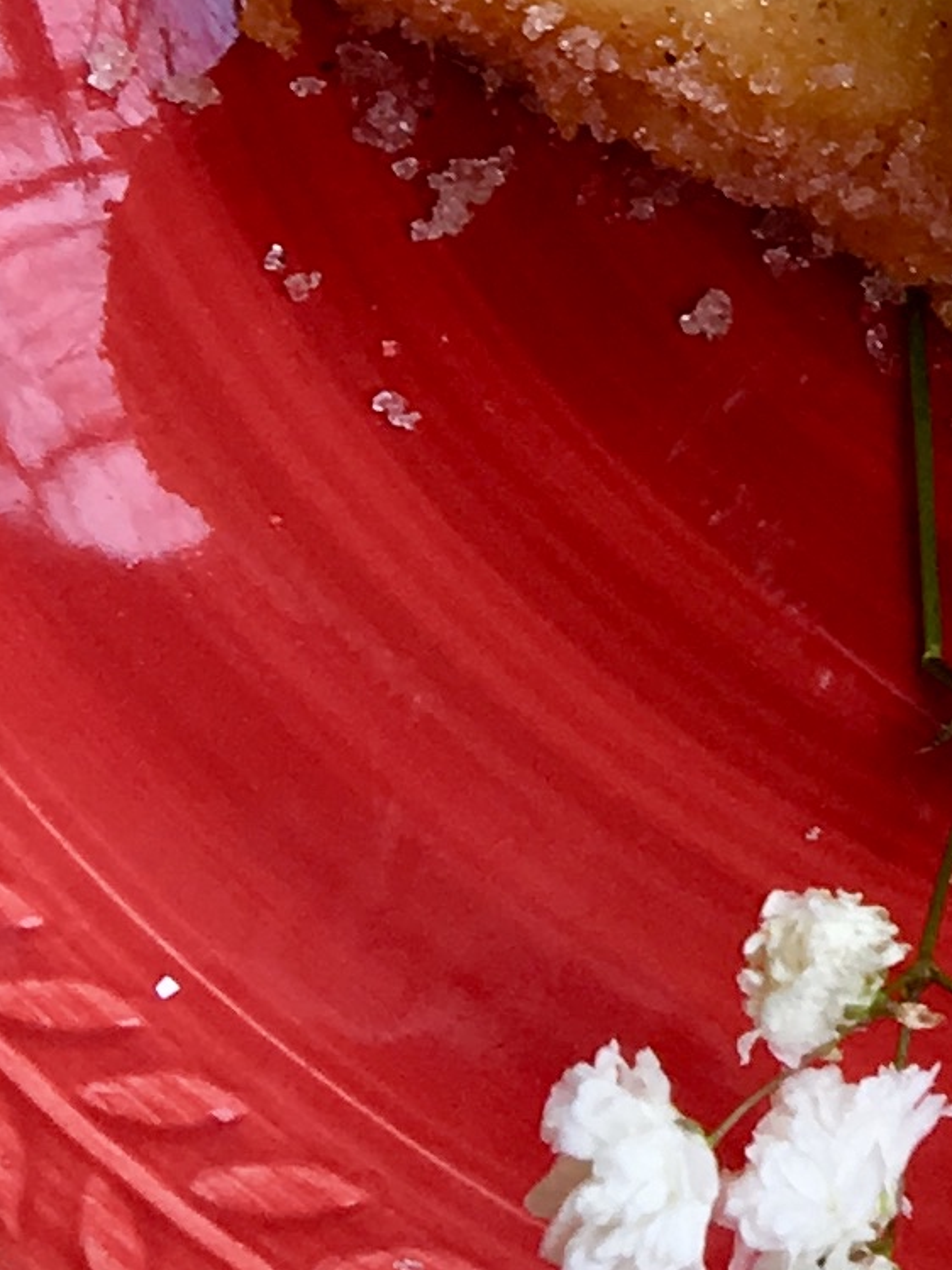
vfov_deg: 12.0
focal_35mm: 156
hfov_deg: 8.7
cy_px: -679
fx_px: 5724
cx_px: 2277
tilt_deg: -63.4
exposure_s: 1/163
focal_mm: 4.15
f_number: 2.2
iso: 25
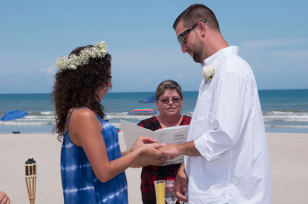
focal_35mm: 112
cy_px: 102
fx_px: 961
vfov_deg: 12.1
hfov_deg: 18.2
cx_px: 154
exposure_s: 1/250
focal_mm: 75
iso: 100
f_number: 13
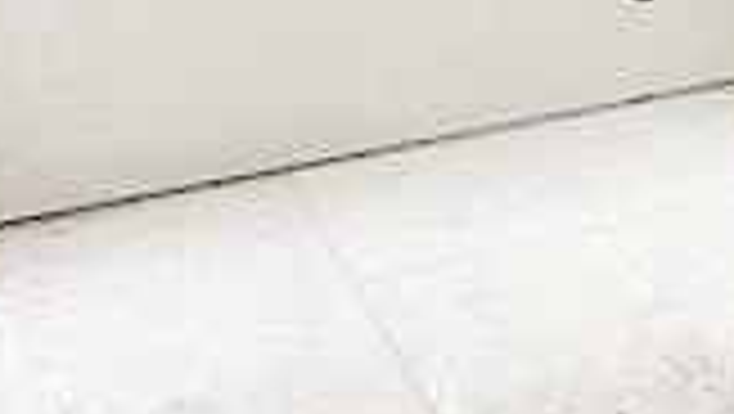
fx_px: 1364
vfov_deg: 16.2
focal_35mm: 70
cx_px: 1261
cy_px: -142
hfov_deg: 21.6
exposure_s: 1/101
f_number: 2.2
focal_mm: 2.22
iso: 64
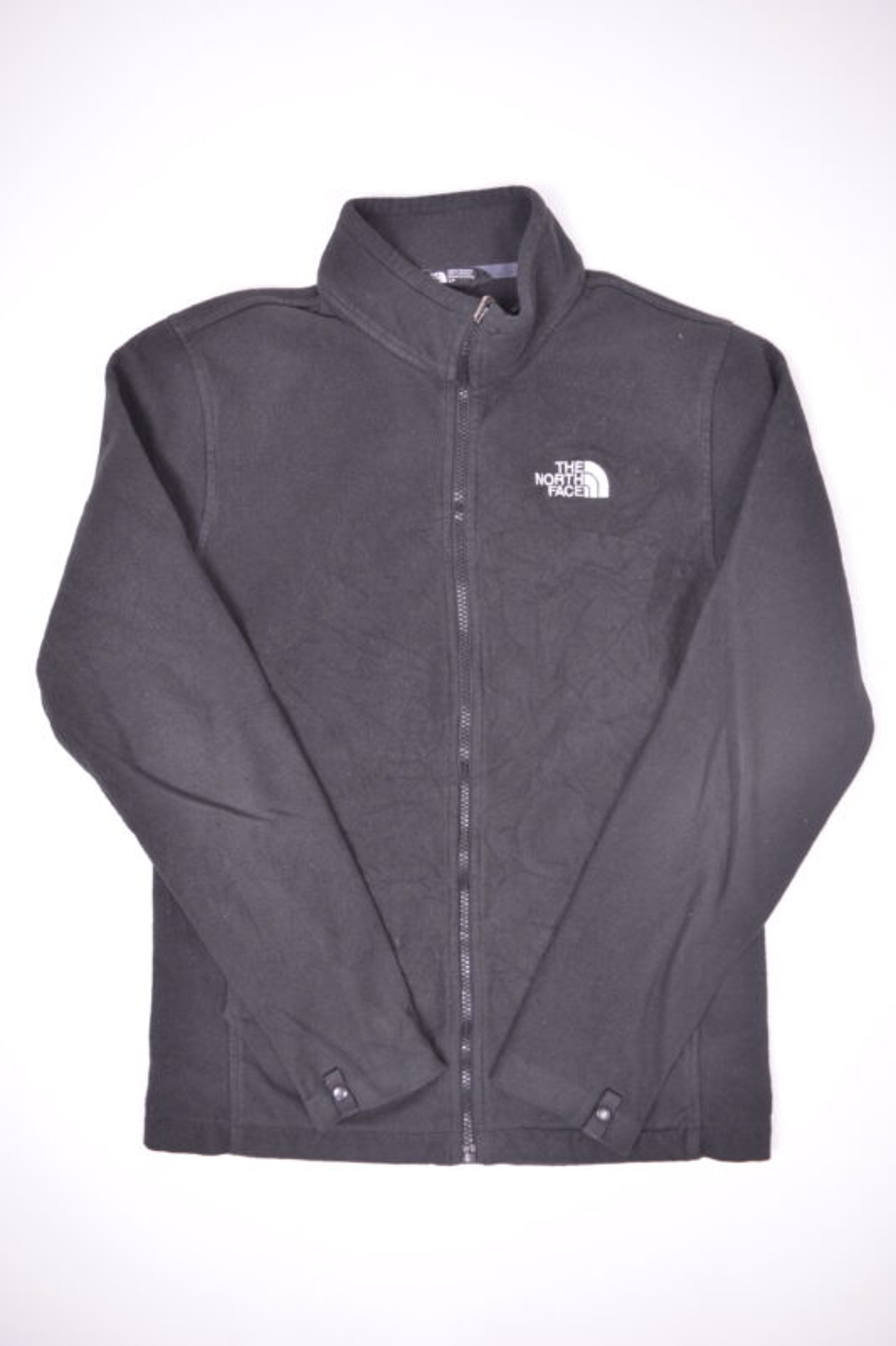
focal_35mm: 30
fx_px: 1120
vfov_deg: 61.9
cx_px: 448
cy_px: 673
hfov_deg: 43.6
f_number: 4
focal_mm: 20
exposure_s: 1/60
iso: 400
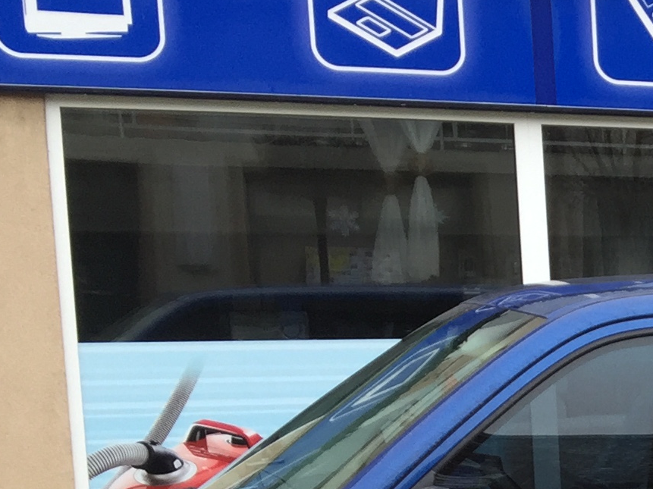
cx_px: 1227
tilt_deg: -7.2
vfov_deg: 13.1
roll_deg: +0.5
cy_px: 566
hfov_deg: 15.1
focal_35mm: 110
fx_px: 2074
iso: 32
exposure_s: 1/128
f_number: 2.2
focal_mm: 4.15
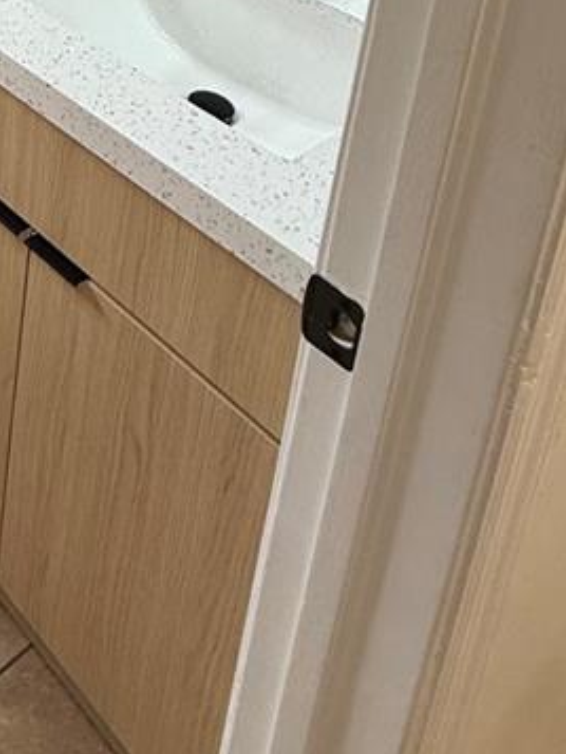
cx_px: -203
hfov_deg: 25.7
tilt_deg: -15.7
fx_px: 1024
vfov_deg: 30.9
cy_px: -241
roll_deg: -1.8
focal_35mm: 47
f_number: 2.2
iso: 125
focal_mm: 2.22
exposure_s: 1/120
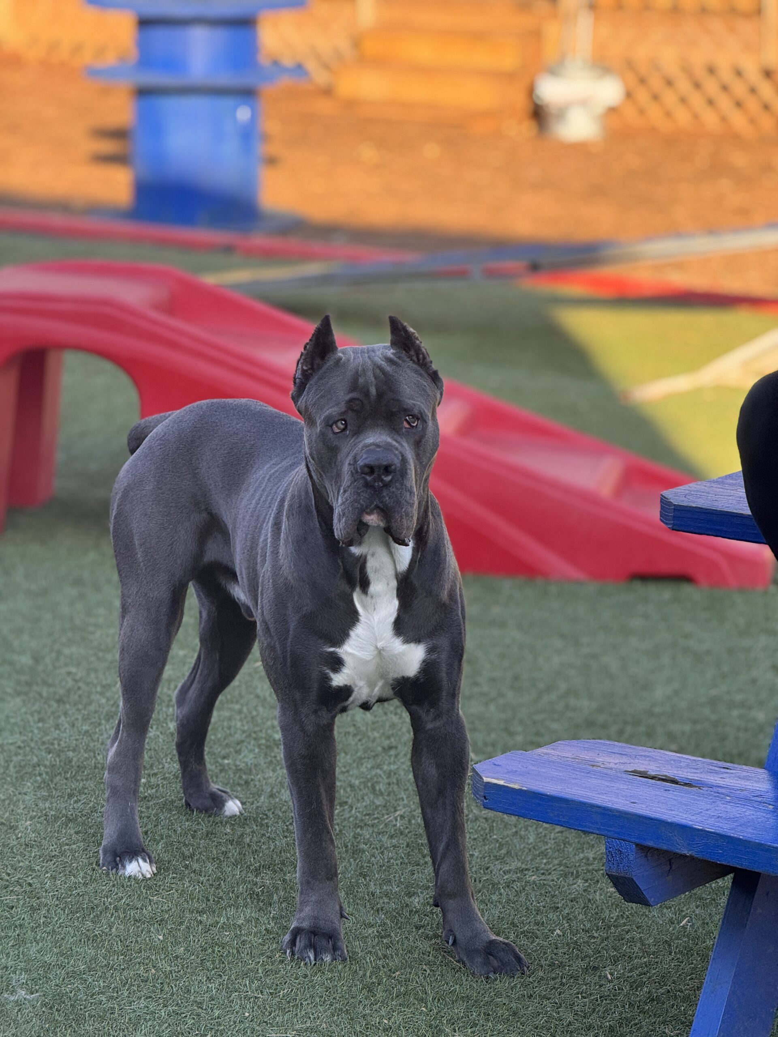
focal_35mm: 120
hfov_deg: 12.3
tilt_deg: -10.6
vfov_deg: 16.4
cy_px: 518
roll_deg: +0.3
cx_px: 389
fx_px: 3596
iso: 50
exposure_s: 1/218
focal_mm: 15.66
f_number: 2.8
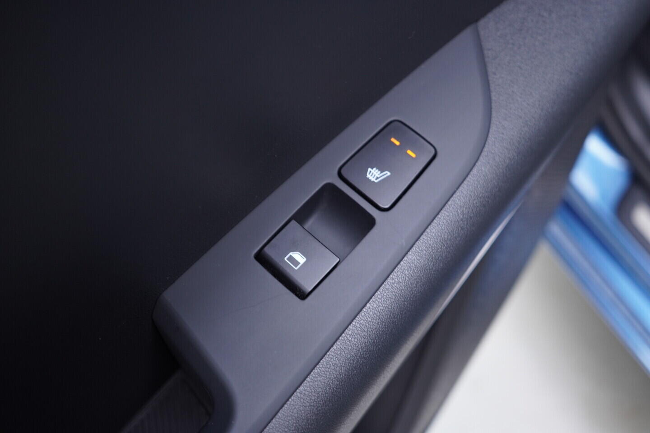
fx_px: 650
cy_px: 216
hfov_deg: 53.1
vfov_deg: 36.9
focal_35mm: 36
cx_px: 325
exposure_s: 1/40
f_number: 2.8
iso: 400
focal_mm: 24
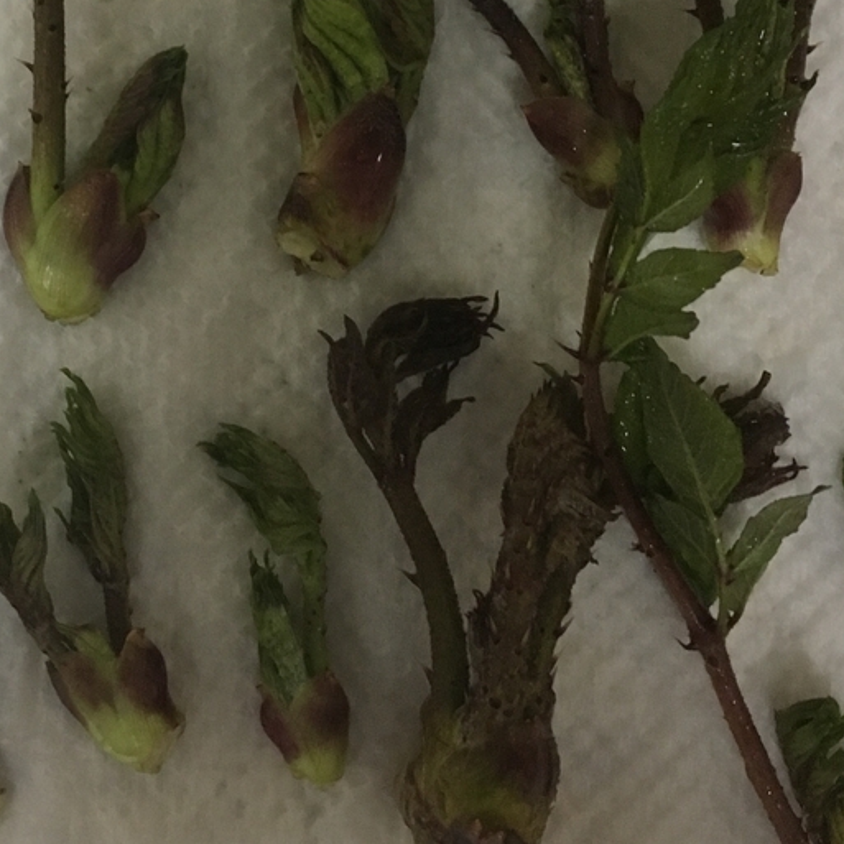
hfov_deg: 28.3
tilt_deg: -84.9
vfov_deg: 28.0
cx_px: 227
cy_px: 163
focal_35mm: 60
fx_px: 1655
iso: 200
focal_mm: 4.15
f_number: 2.2
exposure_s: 1/24
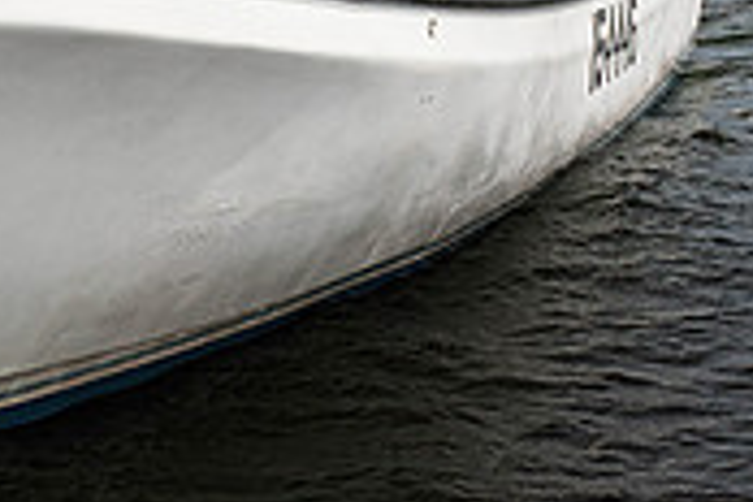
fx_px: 1945
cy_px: -229
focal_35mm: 93
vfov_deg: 13.9
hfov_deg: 21.1
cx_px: -26
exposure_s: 1/500
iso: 400
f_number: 11
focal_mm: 24
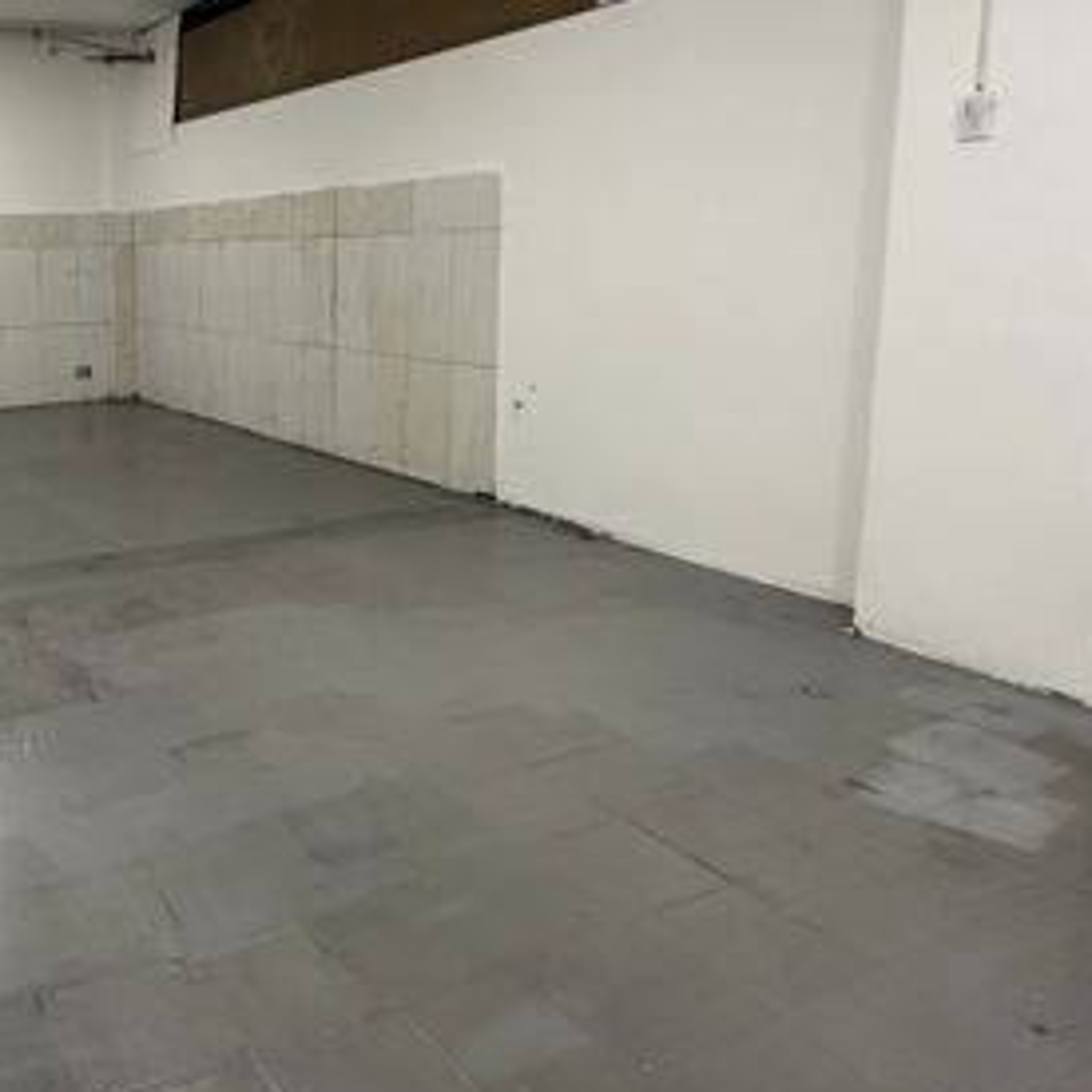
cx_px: 113
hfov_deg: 48.5
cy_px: 421
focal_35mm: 30
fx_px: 1071
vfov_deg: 53.5
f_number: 2.2
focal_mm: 2.22
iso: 250
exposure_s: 1/60
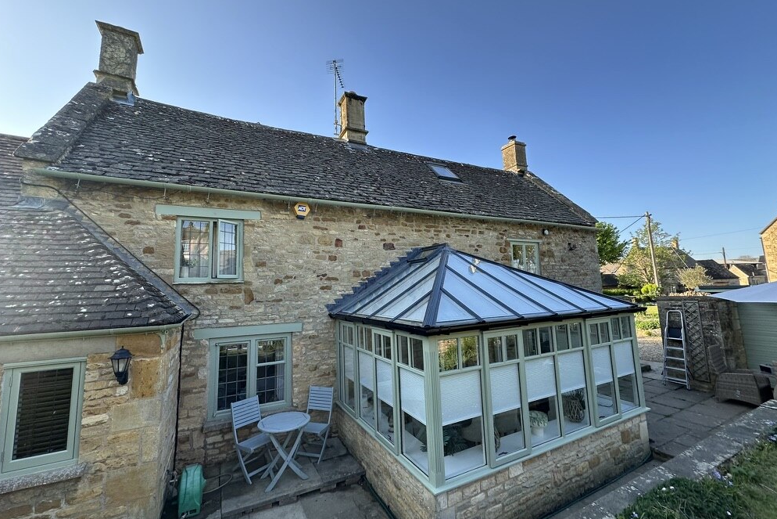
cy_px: 250
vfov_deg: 77.3
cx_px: 382
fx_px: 324
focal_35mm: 15
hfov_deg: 100.4
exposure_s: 1/356
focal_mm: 2.22
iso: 40
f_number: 2.2
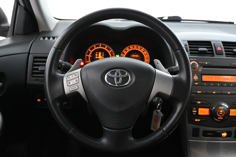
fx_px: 216
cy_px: 78
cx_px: 118
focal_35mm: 33
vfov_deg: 40.0
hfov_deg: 57.2
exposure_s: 1/40
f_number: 4
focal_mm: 22
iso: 6400
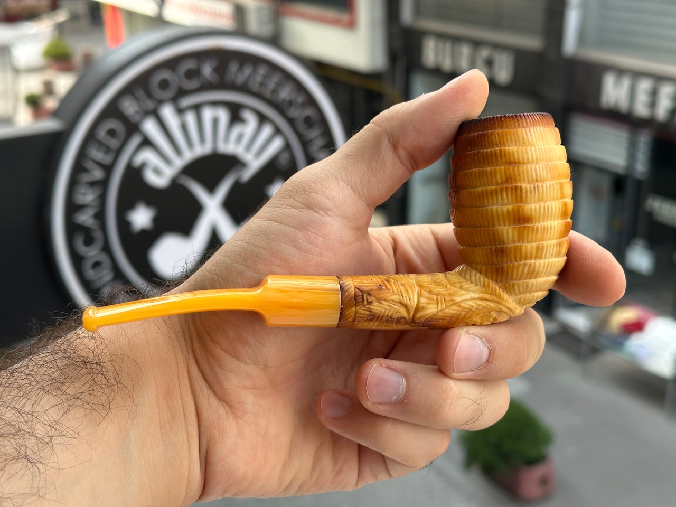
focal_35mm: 48
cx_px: 338
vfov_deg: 30.3
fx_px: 937
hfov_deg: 39.7
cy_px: 254
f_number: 1.78
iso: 64
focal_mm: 6.86
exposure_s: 1/419
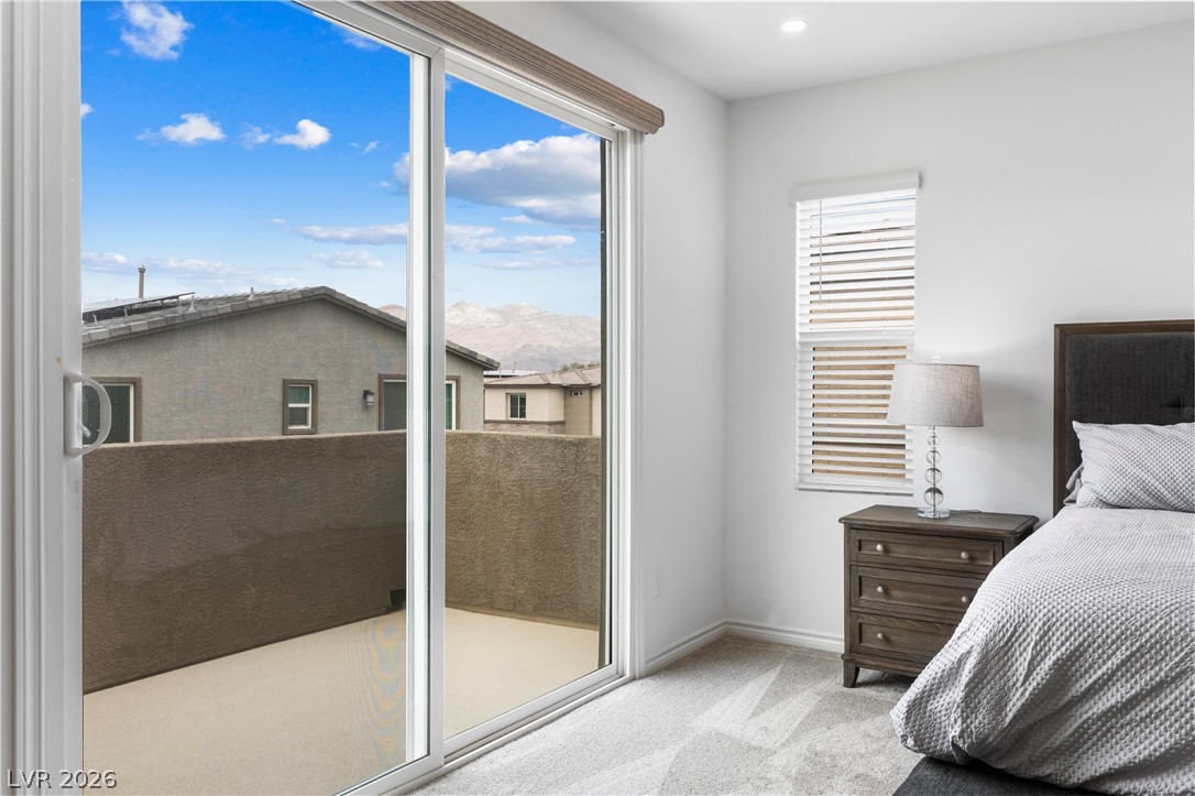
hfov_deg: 65.5
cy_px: 398
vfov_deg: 46.4
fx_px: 929
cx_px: 598
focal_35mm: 28
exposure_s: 1/200
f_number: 8
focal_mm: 28
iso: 400
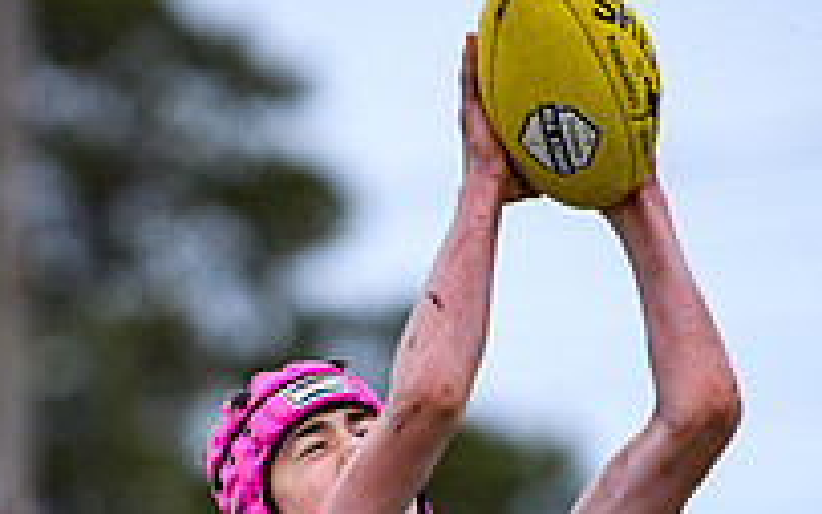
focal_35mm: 1160
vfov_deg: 1.1
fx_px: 25994
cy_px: 665
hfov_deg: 1.8
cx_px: 251
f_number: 2.8
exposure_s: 1/1600
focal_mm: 200
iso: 125
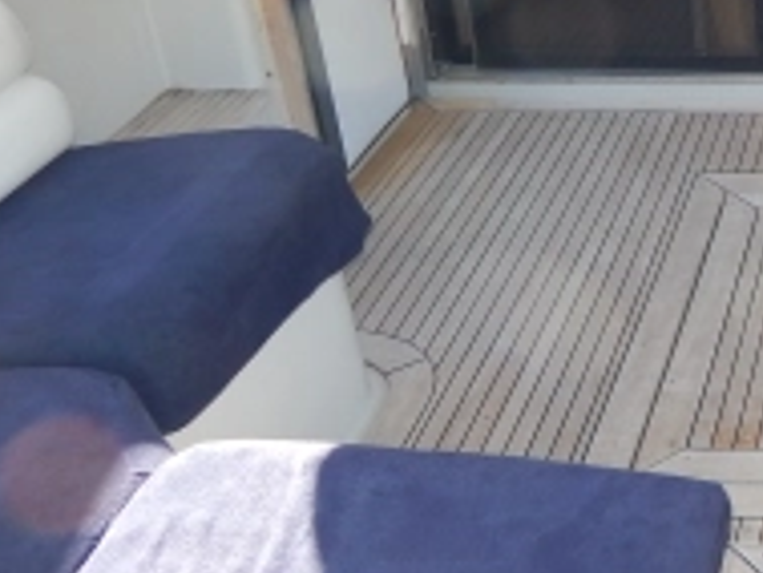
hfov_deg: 24.8
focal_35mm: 67
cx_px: 1013
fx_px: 1478
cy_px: 38
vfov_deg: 21.4
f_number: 3
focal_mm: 4
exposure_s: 1/200
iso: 125
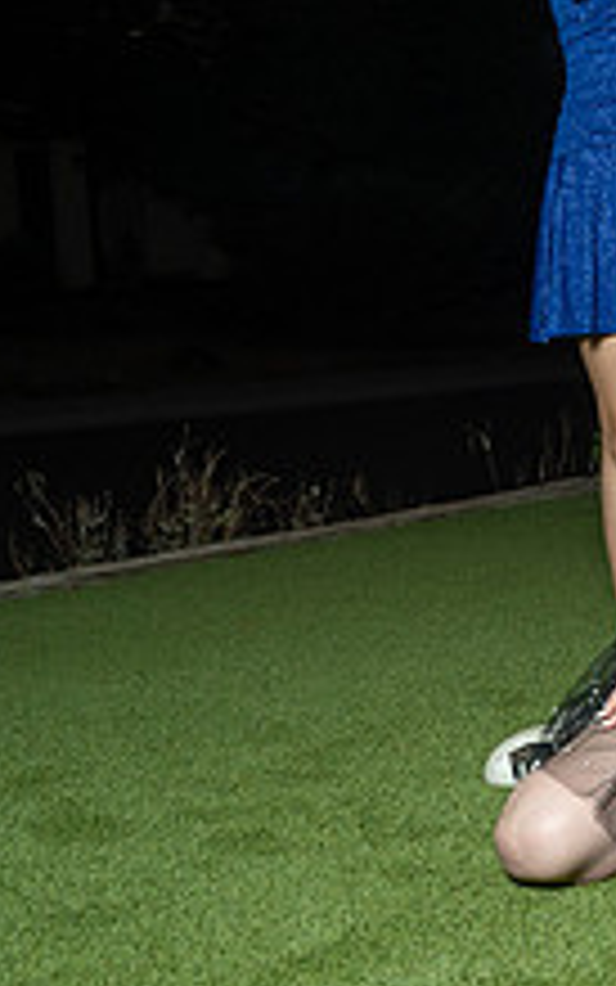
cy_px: 300
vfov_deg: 29.5
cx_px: 1164
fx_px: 1852
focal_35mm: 69
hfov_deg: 15.7
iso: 500
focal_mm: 24
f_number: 4.5
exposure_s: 1/100
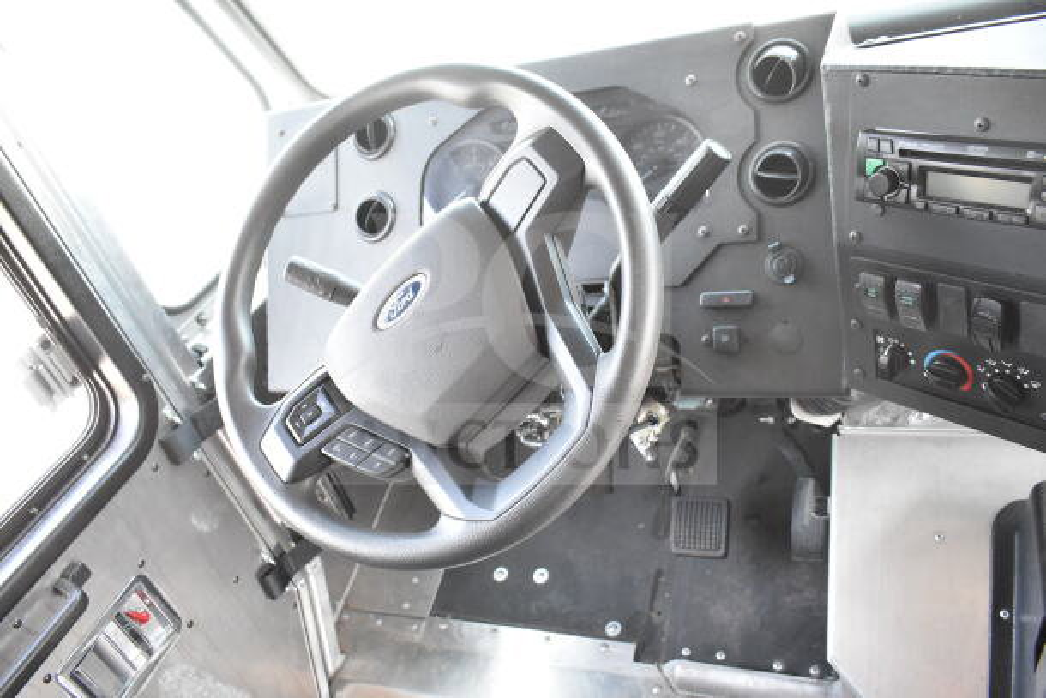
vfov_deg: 43.6
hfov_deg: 61.9
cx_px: 523
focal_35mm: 30
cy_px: 349
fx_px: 872
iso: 1600
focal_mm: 20
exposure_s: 1/80
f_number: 4.5
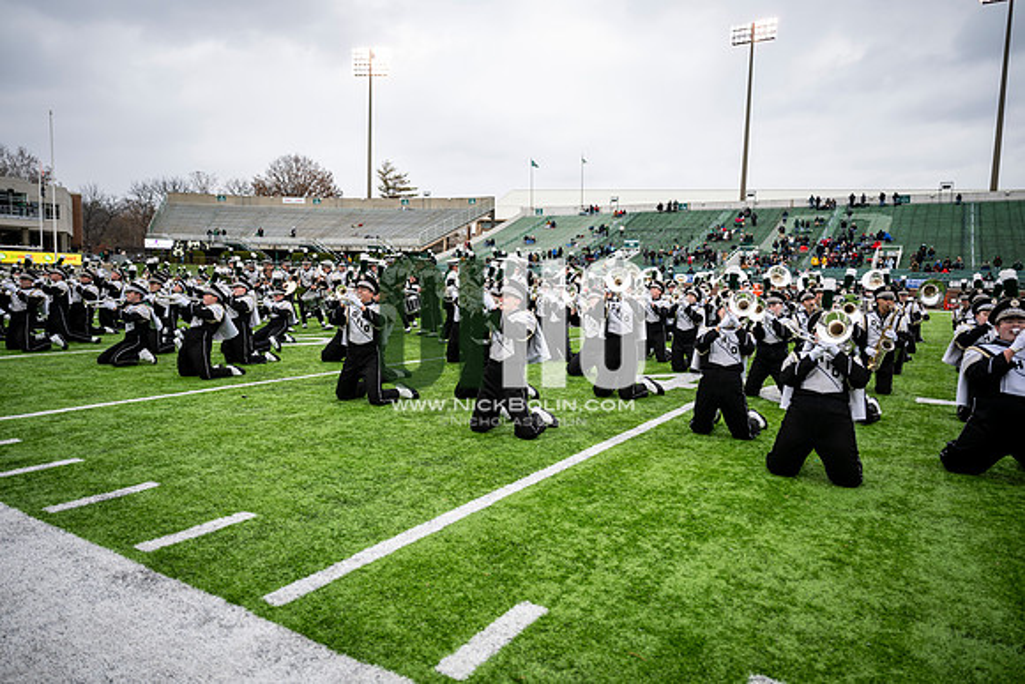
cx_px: 512
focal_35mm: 24
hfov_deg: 73.7
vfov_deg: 53.2
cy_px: 342
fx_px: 683
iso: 100
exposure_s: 1/500
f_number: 2.8
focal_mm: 24
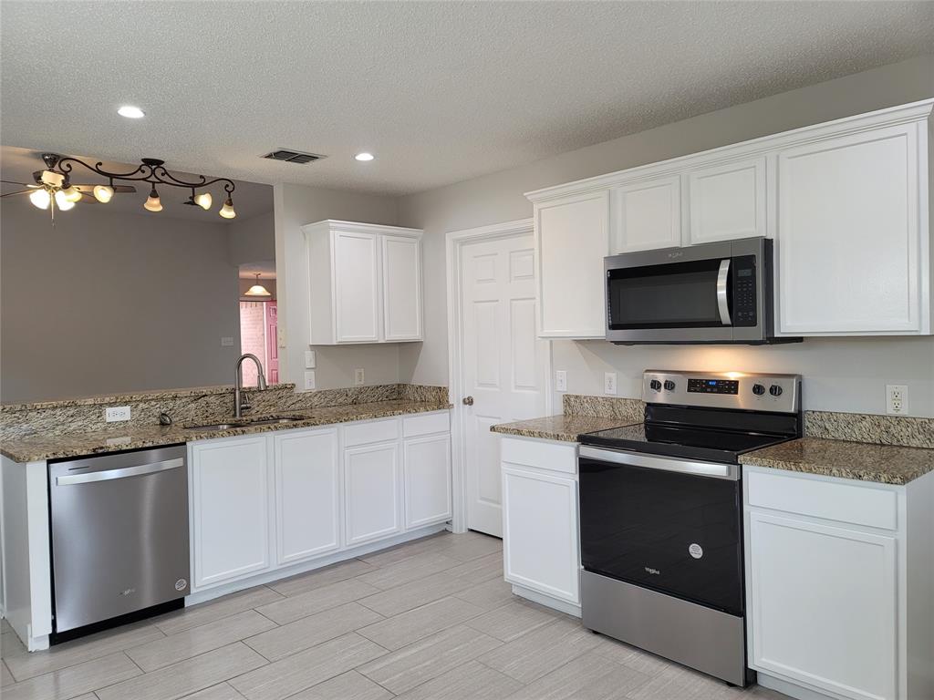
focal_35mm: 25
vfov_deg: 54.9
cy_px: 350
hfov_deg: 69.4
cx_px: 467
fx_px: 675
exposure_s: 1/120
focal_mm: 7
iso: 200
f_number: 1.8
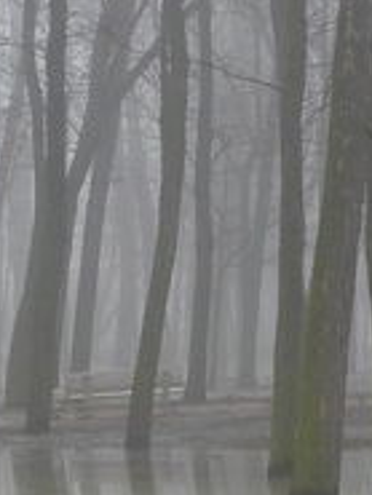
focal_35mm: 164
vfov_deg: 12.0
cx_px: 404
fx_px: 2347
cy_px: 214
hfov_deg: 9.0
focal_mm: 7.5
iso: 400
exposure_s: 1/60
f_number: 5.6
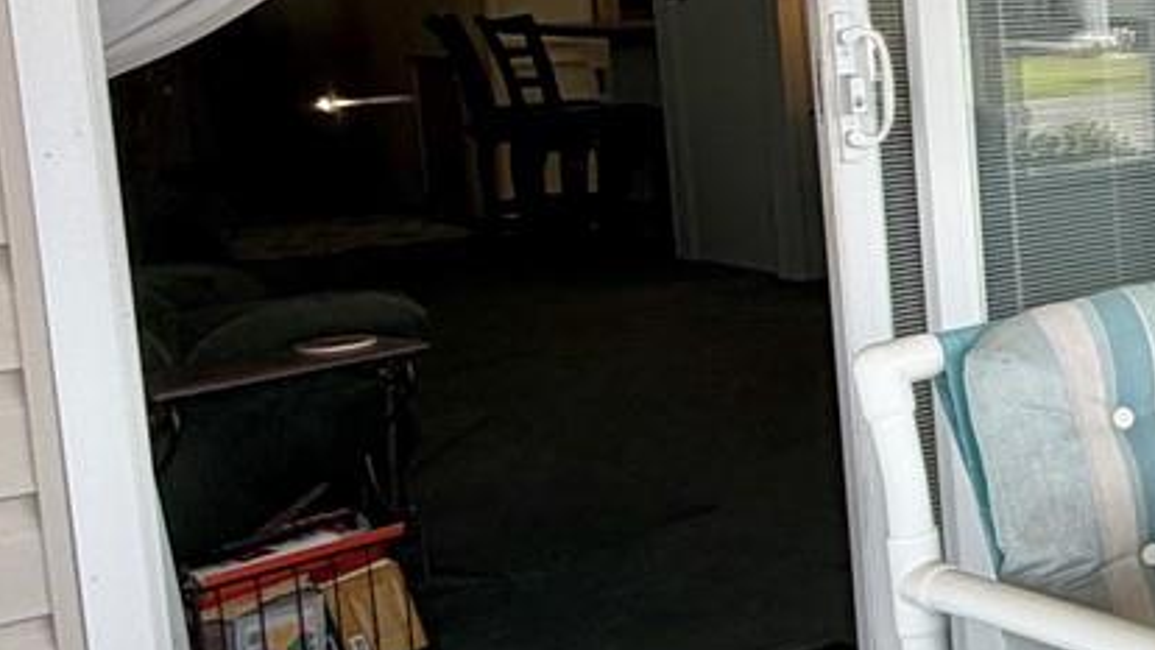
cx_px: 1894
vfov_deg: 20.1
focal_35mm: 59
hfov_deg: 24.1
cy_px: 103
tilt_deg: -6.0
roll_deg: +0.8
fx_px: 1807
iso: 40
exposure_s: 1/167
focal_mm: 2.22
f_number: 2.2
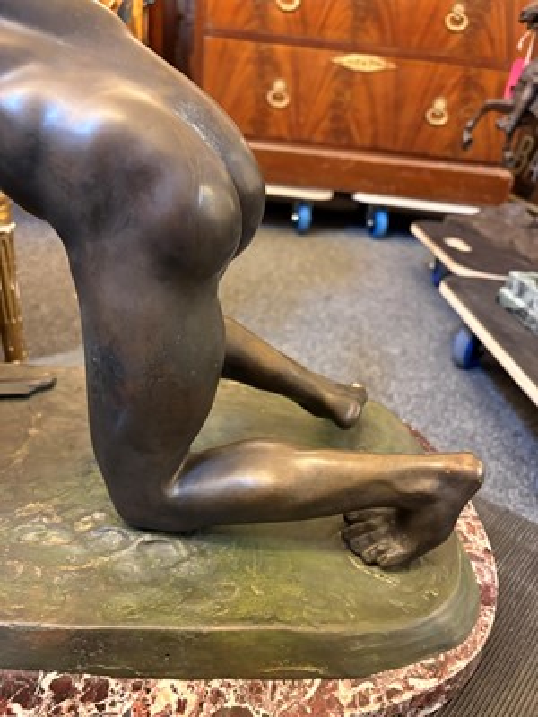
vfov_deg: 67.3
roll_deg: -6.5
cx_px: 269
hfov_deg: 53.1
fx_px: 539
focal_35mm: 26
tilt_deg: -26.5
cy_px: 358
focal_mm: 5.96
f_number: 1.6
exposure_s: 1/25
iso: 500
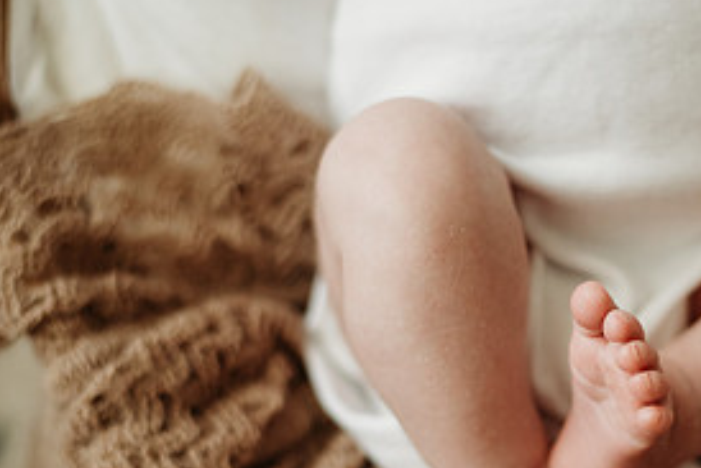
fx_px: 2065
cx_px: 573
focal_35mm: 106
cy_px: 393
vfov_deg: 12.9
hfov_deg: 19.1
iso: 1600
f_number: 2
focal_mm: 50
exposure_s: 1/1000
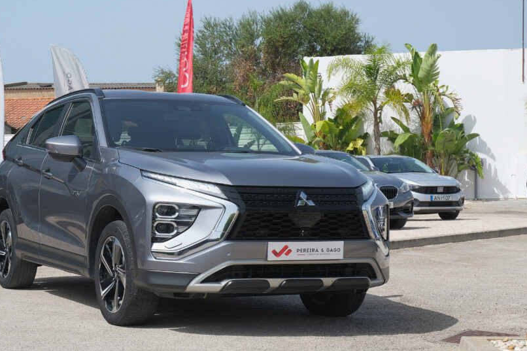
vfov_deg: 18.2
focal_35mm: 75
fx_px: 1098
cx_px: 194
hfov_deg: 26.9
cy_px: 204
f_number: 9
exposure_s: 1/320
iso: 160
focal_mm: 39.6
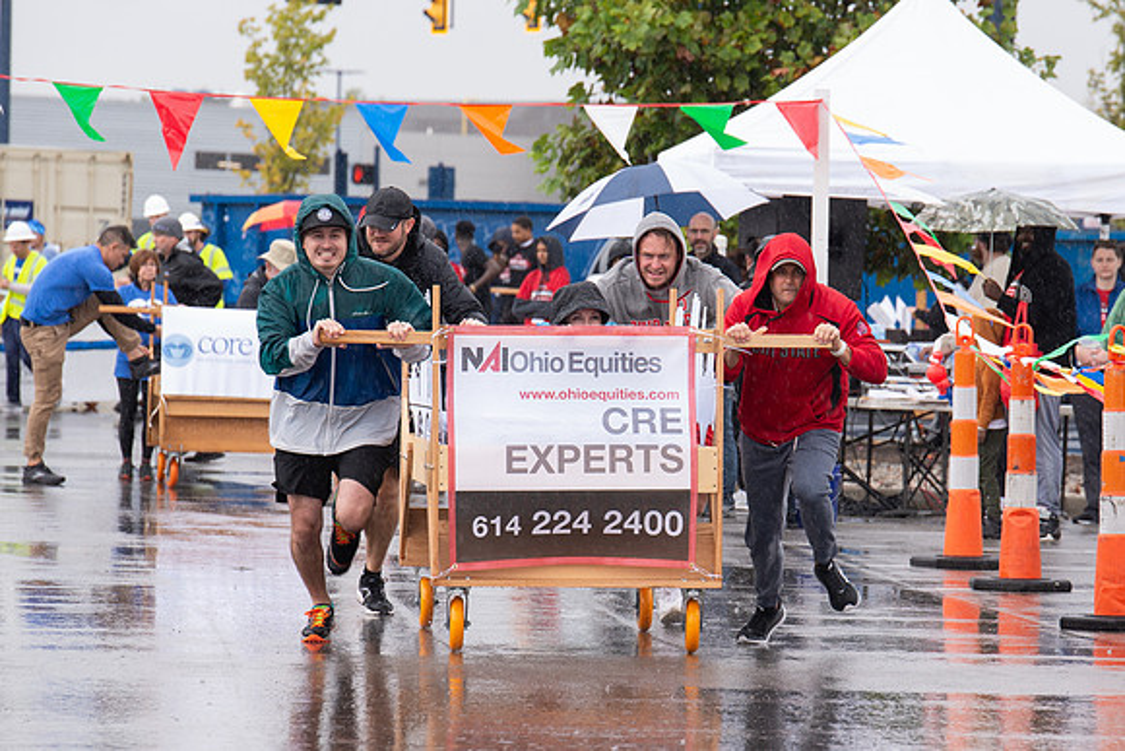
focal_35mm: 278
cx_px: 683
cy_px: 467
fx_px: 8694
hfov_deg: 7.4
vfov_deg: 4.9
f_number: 7.1
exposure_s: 1/400
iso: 800
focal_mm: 200
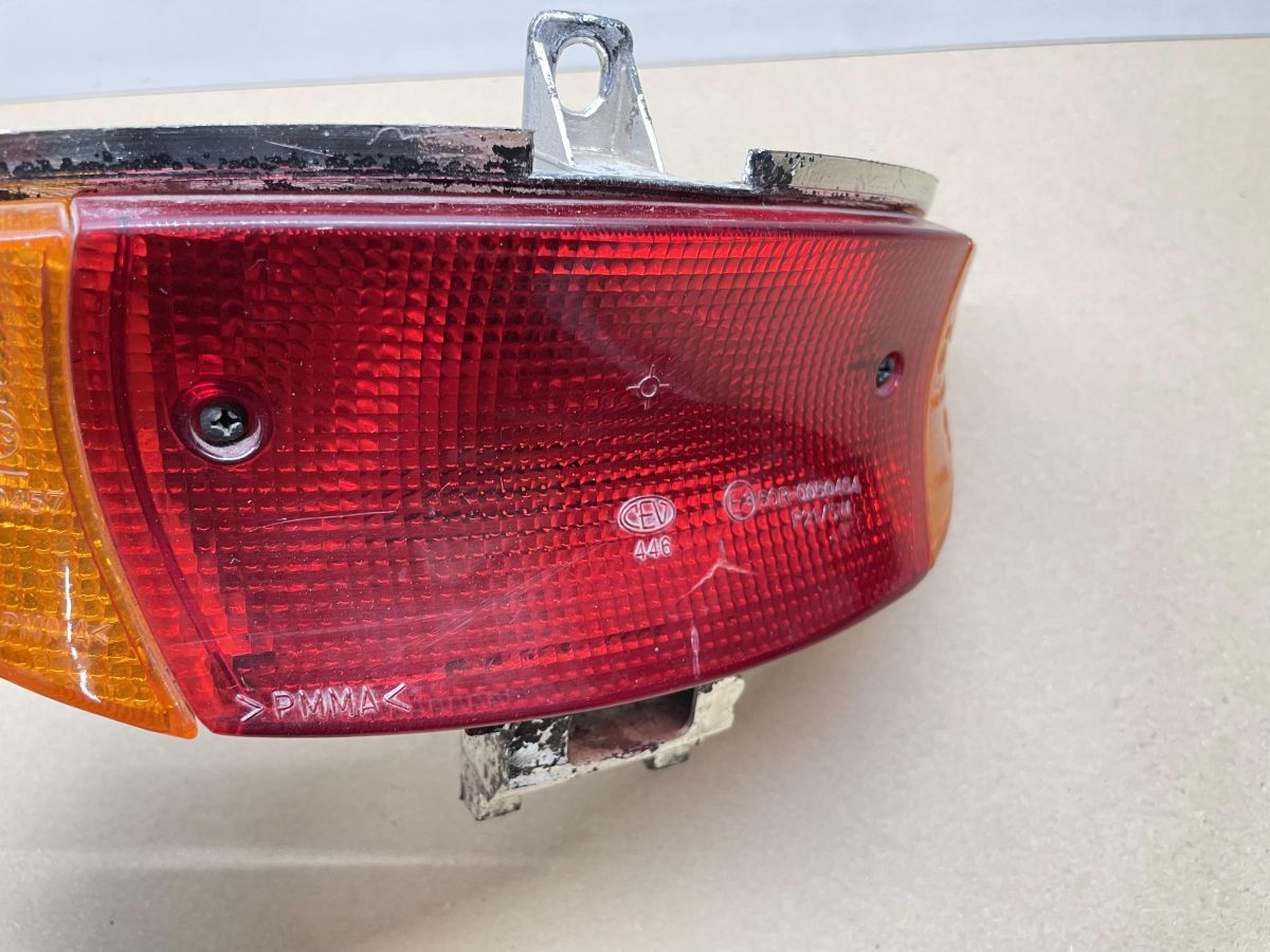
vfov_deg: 53.1
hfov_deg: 67.3
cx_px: 635
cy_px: 476
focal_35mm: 26
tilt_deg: -59.9
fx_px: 954
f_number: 1.6
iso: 160
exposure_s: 1/50
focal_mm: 4.2
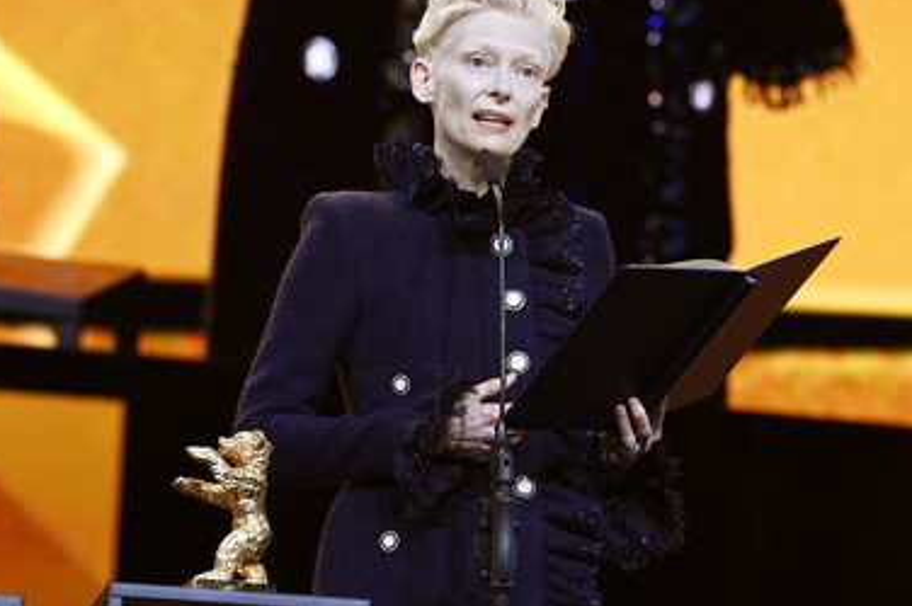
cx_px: 455
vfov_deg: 7.4
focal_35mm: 186
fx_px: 4708
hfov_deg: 11.1
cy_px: 274
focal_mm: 155
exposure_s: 1/250
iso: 6400
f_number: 5
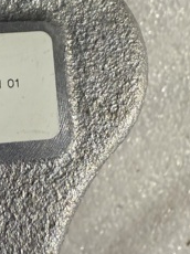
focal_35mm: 50
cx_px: -6
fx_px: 367
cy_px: 47
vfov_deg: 36.8
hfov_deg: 27.2
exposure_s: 1/100
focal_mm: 2.22
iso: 250
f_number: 2.2
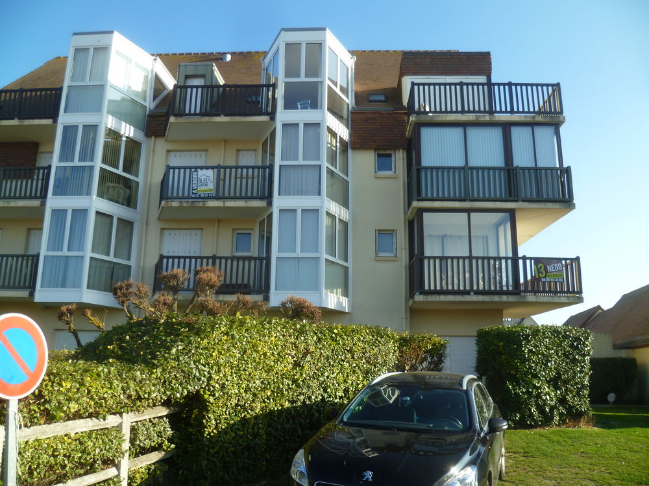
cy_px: 243
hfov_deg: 63.4
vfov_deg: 49.7
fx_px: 525
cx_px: 324
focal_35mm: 28
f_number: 2.8
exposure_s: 1/400
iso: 80
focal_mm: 5
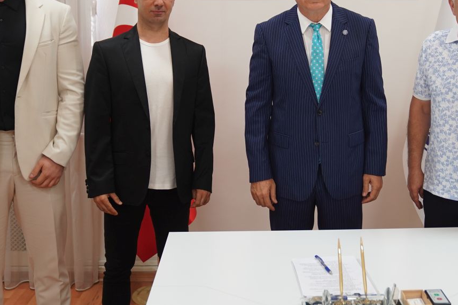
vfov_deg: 24.0
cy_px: 84
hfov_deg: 35.5
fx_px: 712
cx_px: 278
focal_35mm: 56
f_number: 2.8
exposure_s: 1/100
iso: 800
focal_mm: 32
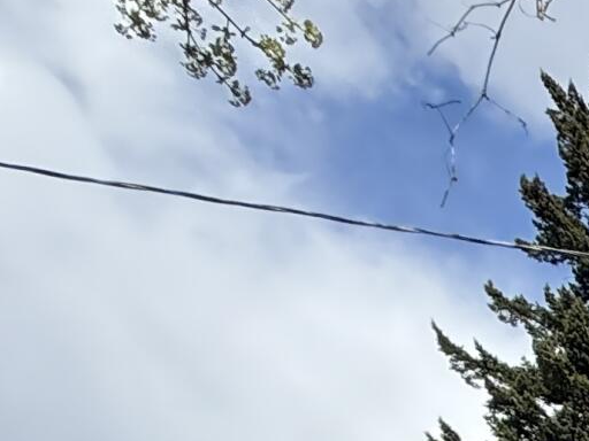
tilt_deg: -0.2
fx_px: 1395
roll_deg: -2.2
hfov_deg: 14.8
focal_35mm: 82
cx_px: 1412
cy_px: 1175
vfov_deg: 12.4
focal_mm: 2.22
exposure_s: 1/970
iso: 50
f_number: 2.2
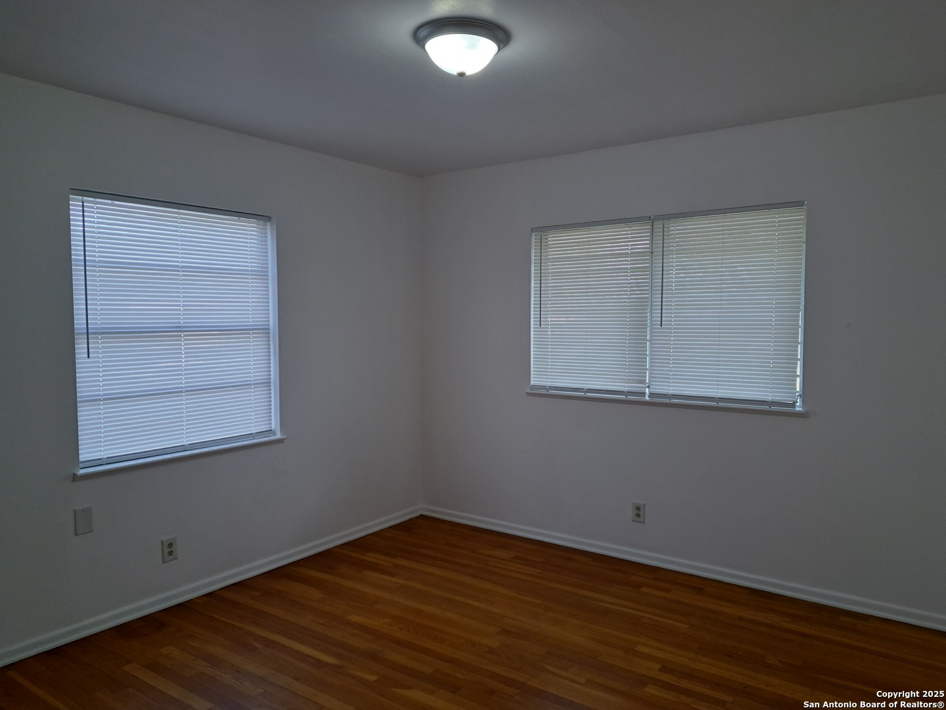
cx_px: 473
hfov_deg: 71.6
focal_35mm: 24
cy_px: 355
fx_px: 656
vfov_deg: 56.8
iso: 50
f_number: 1.8
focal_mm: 5.23
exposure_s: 1/60
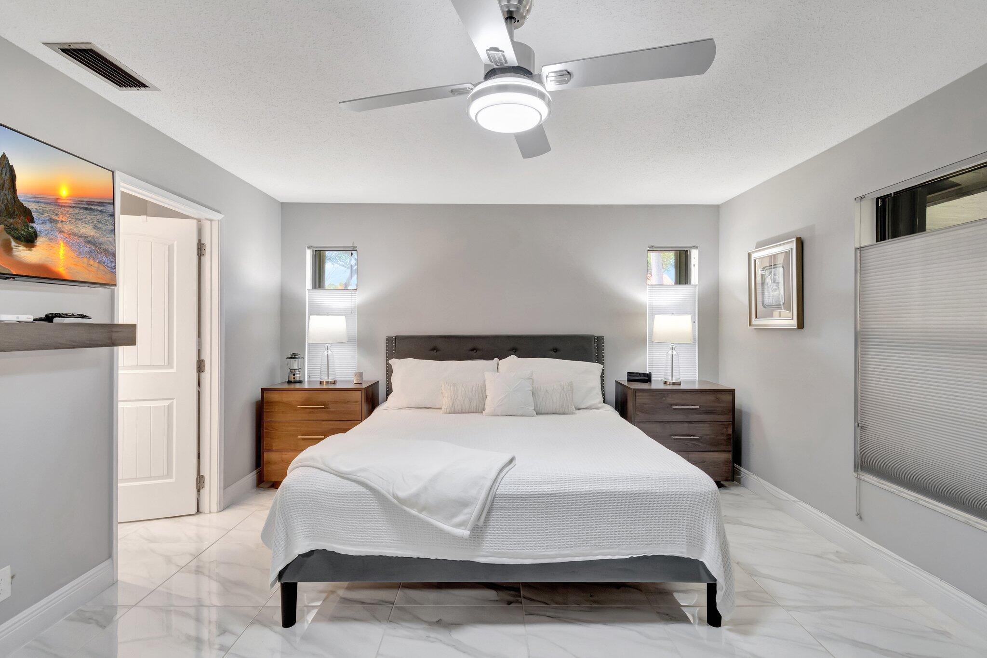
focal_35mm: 15
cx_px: 494
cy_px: 329
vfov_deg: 77.3
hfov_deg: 100.4
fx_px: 411
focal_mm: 10
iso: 1000
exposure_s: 1/13
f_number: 8
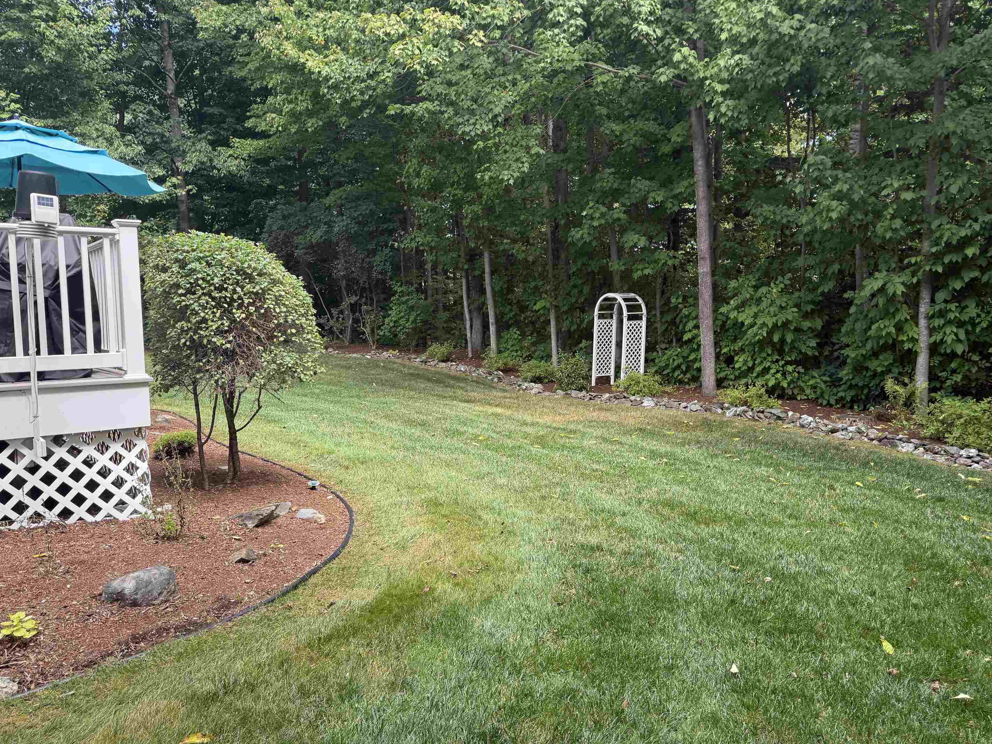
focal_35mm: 26
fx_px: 745
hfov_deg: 67.2
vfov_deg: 53.1
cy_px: 376
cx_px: 526
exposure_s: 1/622
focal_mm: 6.76
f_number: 1.78
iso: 100
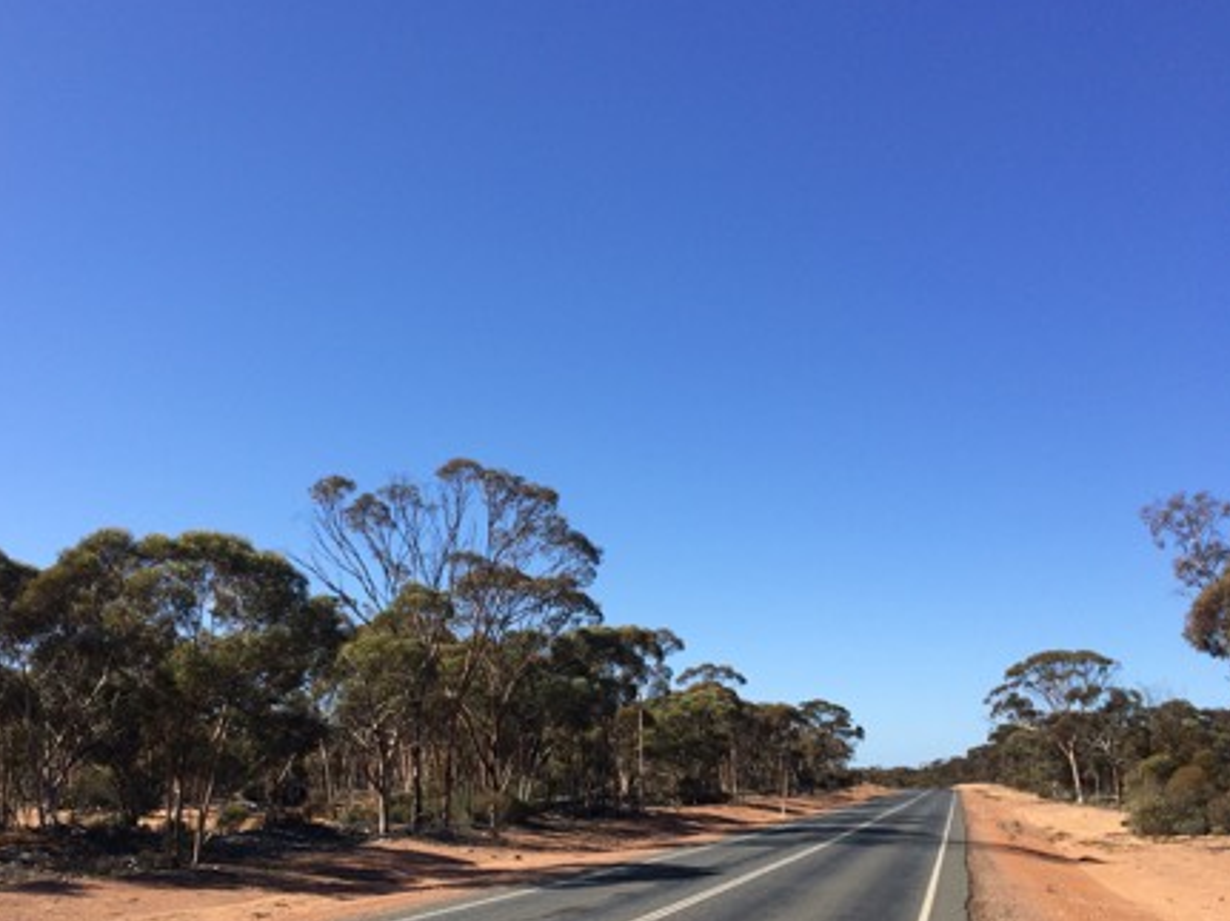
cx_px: 505
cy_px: 496
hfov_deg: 52.4
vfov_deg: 40.7
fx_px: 1243
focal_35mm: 35
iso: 32
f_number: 2.2
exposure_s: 1/1786
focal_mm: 4.15
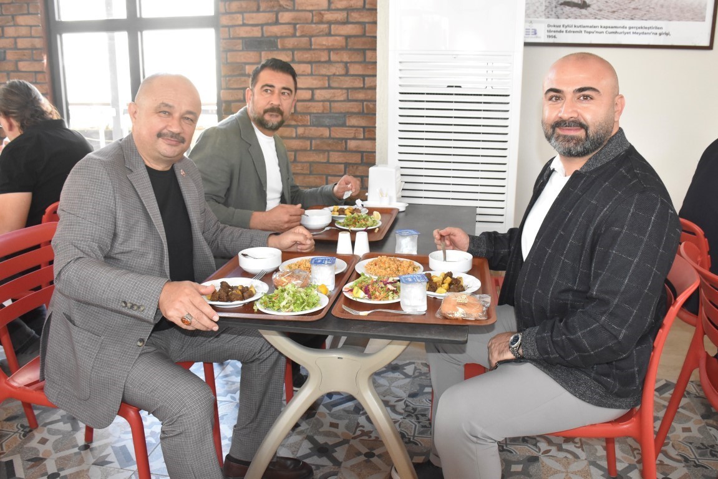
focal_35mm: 27
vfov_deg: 48.0
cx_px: 359
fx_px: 539
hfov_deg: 67.4
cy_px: 240
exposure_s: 1/160
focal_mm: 18
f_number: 6.3
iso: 2500
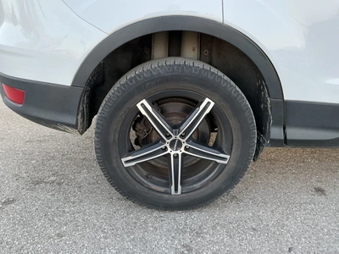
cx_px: 170
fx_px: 274
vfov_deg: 49.7
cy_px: 127
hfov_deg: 63.4
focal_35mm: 28
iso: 50
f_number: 1.8
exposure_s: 1/122
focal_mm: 3
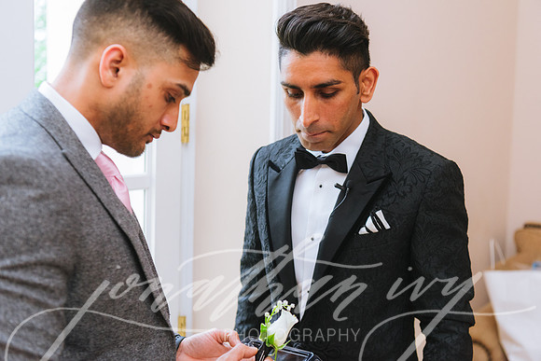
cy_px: 180
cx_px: 270
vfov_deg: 26.0
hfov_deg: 38.2
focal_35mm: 52
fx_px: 782
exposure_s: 1/250
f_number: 3.5
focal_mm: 52
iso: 1000
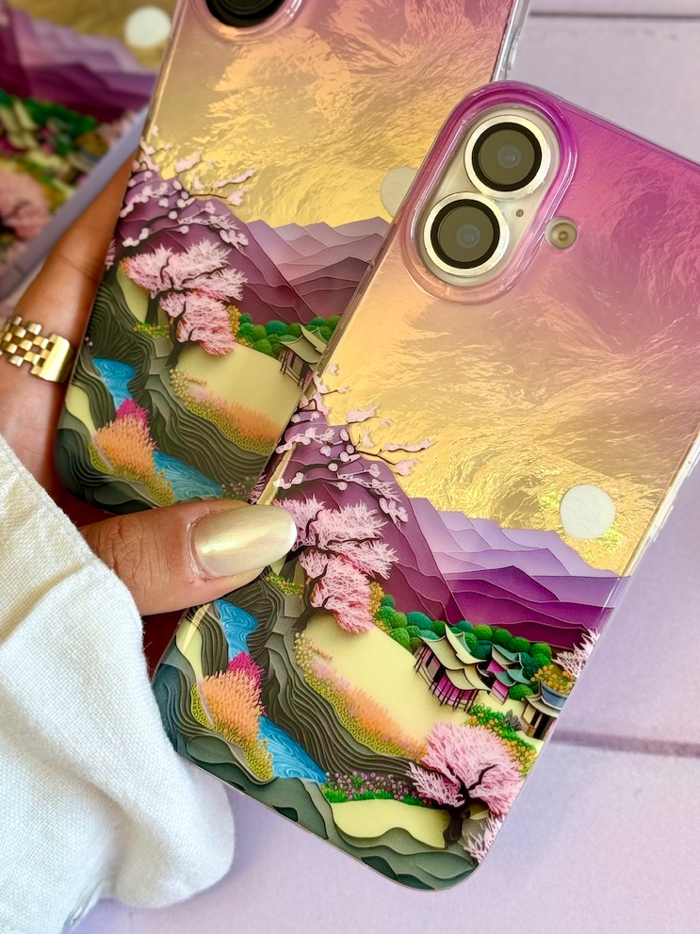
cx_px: 370
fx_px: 1672
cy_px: 360
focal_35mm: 62
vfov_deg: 31.1
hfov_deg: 23.6
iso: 64
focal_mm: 6.76
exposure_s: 1/235
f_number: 1.78
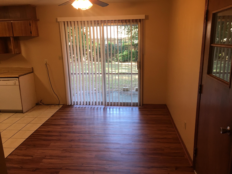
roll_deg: +0.7
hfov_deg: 61.7
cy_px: 87
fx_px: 194
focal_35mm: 29
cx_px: 116
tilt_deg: -10.4
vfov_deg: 48.2
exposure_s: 1/30
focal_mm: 4.15
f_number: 2.2
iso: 40
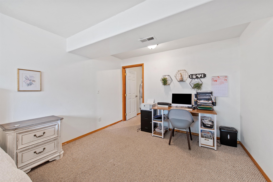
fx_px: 106
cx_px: 136
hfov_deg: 104.2
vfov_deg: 81.2
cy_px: 91
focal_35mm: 14
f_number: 8
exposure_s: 1
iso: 100
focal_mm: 14
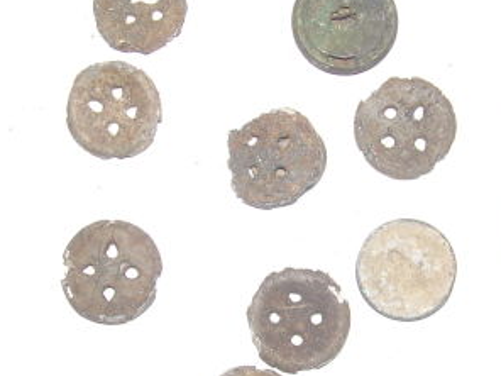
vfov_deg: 19.1
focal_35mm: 77
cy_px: 239
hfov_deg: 25.1
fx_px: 1114
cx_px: 354
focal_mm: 6.3
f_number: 2.8
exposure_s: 1/60
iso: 50
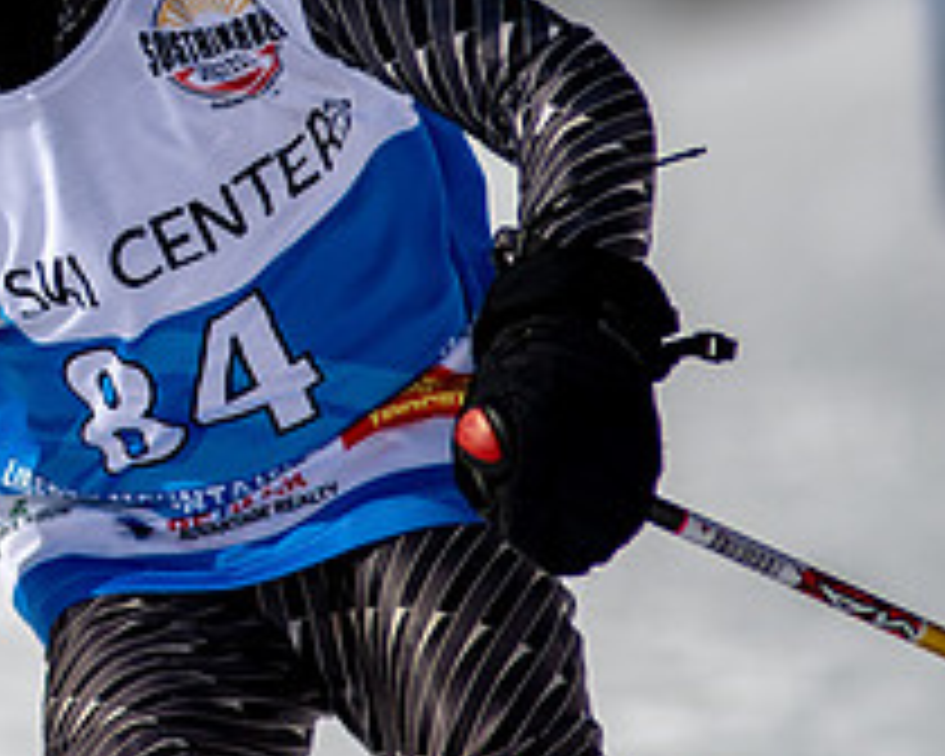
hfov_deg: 1.7
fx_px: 32583
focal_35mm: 1165
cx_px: -288
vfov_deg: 1.3
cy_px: 38
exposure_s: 1/8000
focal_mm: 300
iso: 100
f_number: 2.8
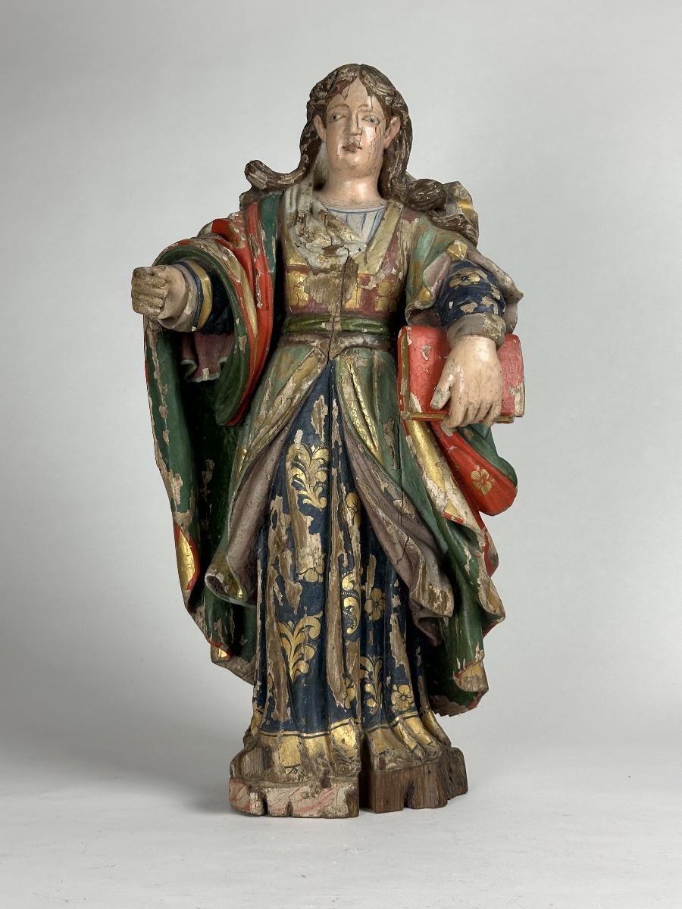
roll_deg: -0.8
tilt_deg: +0.8
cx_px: 341
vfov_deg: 39.7
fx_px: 1261
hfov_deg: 30.3
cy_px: 454
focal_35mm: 48
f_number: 1.78
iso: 125
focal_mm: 6.86
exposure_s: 1/100
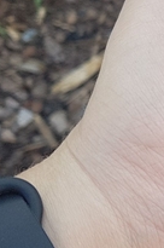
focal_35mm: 119
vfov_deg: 17.2
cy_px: 84
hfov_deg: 9.9
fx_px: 816
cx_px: 414
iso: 40
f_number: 1.7
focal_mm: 4.3
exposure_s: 1/200
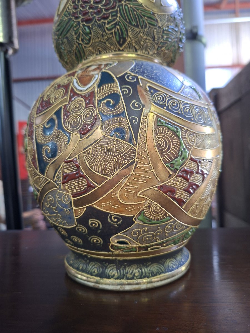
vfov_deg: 73.9
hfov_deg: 58.9
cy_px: 166
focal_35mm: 23
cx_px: 125
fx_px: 221
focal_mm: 5.54
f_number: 1.8
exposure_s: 1/25
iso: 500
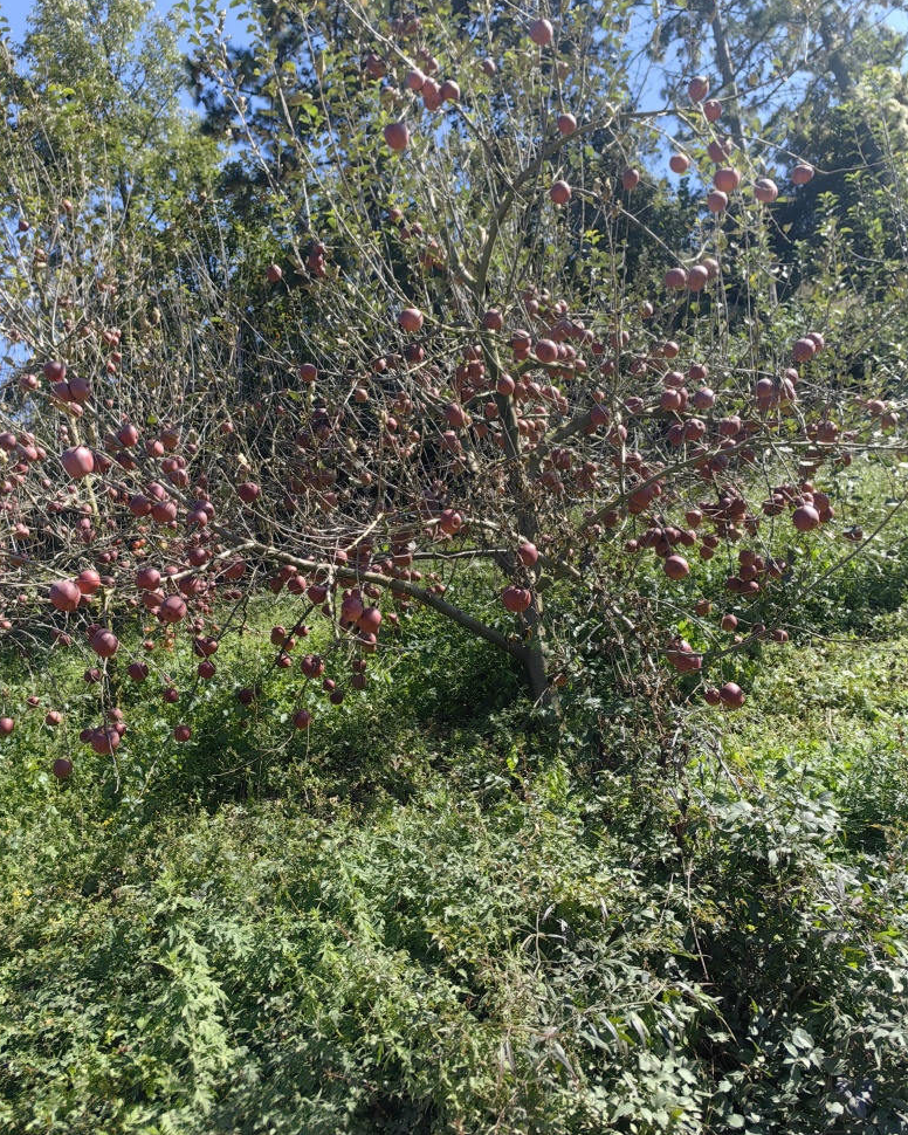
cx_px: 441
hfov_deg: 50.0
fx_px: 974
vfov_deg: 60.4
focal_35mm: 29
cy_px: 544
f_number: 2
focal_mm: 5.75
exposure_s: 1/1443
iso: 50
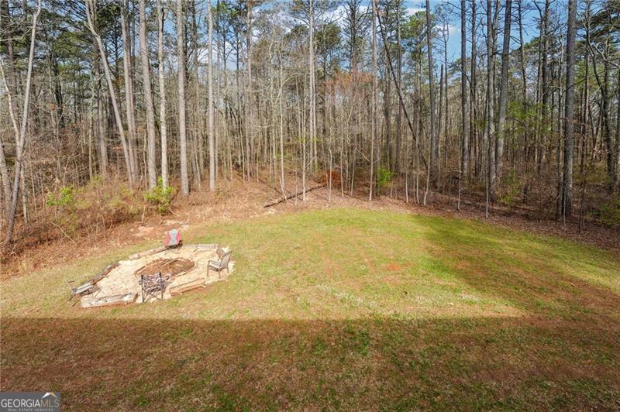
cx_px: 310
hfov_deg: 104.3
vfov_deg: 81.1
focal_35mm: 14
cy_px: 206
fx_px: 241
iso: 320
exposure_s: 1/320
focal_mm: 14
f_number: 8
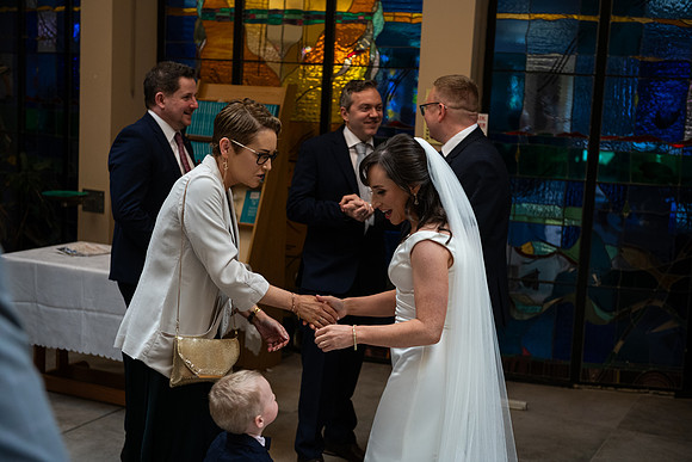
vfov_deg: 24.6
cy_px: 231
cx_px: 346
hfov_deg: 36.2
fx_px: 1057
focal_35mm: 55
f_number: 3.5
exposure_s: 1/160
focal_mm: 55
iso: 800
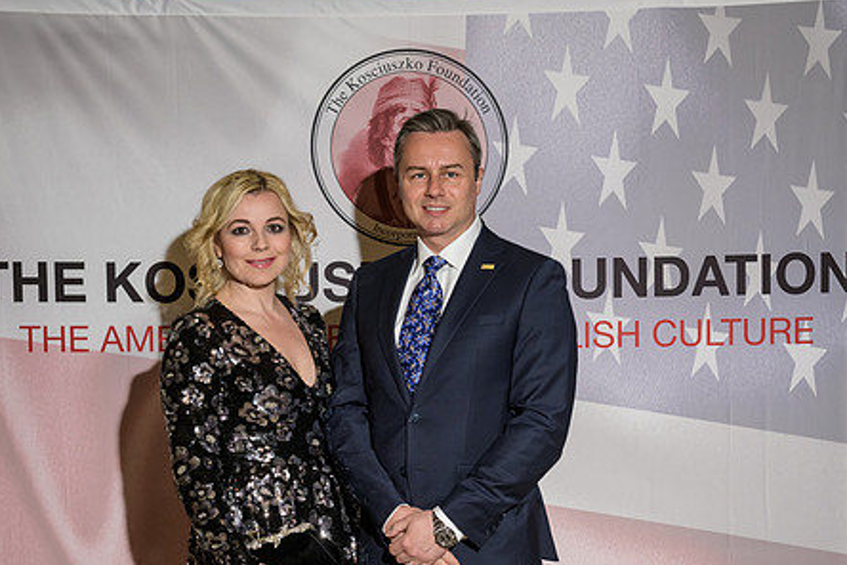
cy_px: 332
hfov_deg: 30.1
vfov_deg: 20.3
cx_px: 425
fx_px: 1576
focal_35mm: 67
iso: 800
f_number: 5
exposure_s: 1/100
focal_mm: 48
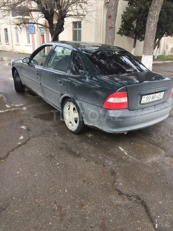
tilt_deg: -18.4
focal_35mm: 29
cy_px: 116
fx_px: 193
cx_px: 86
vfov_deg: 61.7
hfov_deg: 48.2
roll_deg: -0.4
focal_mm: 4.15
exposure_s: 1/488
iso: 32
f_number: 2.2
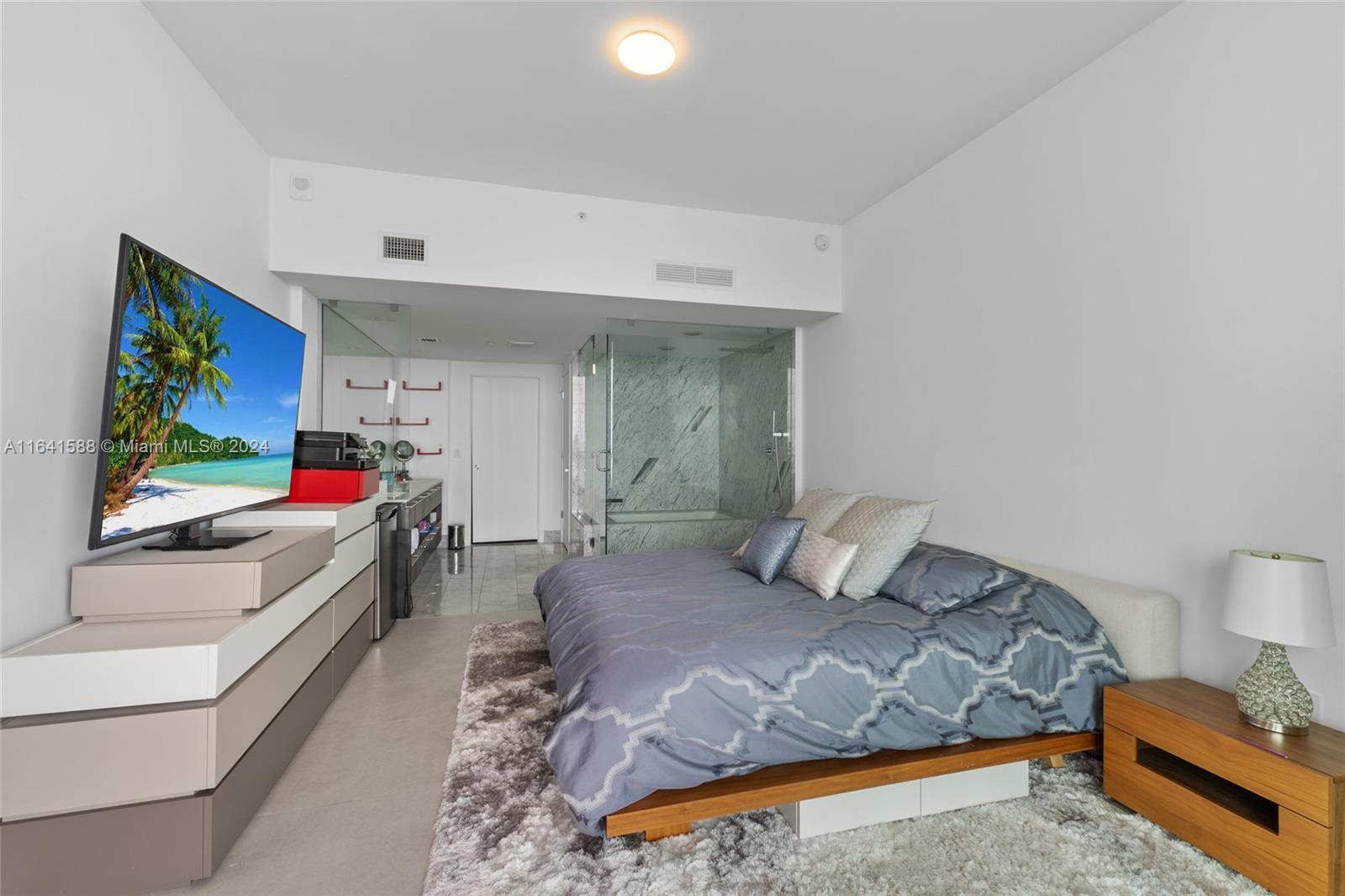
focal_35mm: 15
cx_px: 672
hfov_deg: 100.4
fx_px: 560
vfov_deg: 77.3
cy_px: 448
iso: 200
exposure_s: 1/5
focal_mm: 10
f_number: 9
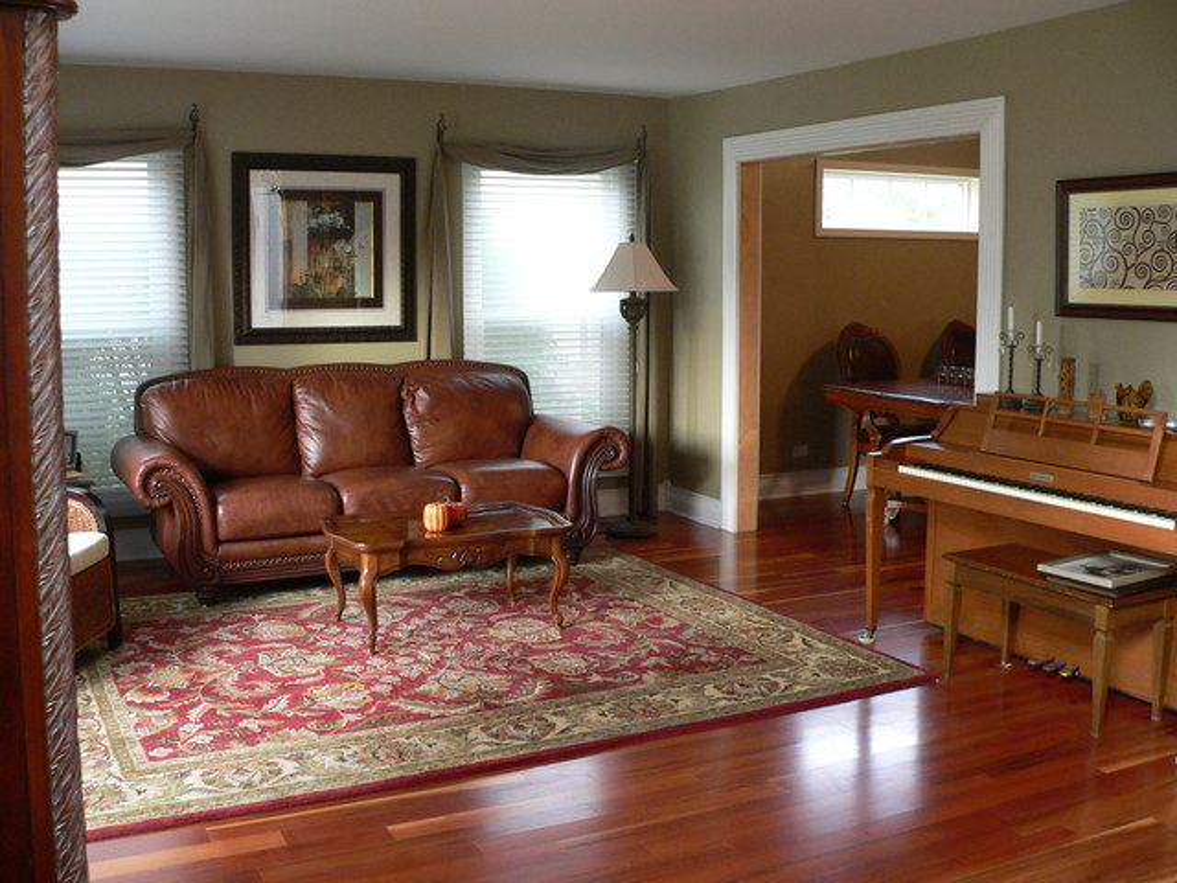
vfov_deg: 39.7
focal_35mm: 36
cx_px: 588
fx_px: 1224
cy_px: 442
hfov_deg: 51.4
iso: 200
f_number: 2.8
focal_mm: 6
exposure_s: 1/10
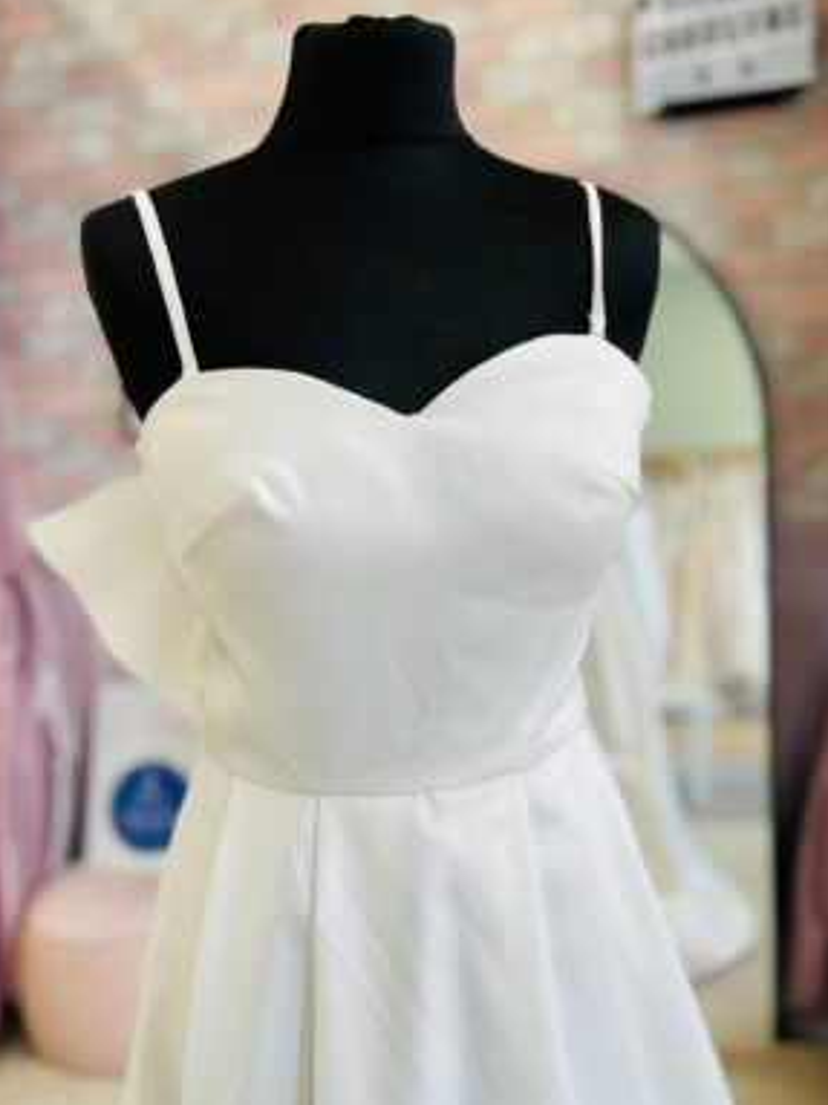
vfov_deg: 61.7
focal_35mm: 29
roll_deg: +4.2
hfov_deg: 48.2
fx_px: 925
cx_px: 389
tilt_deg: -10.1
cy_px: 538
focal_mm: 5.1
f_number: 1.6
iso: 40
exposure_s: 1/100
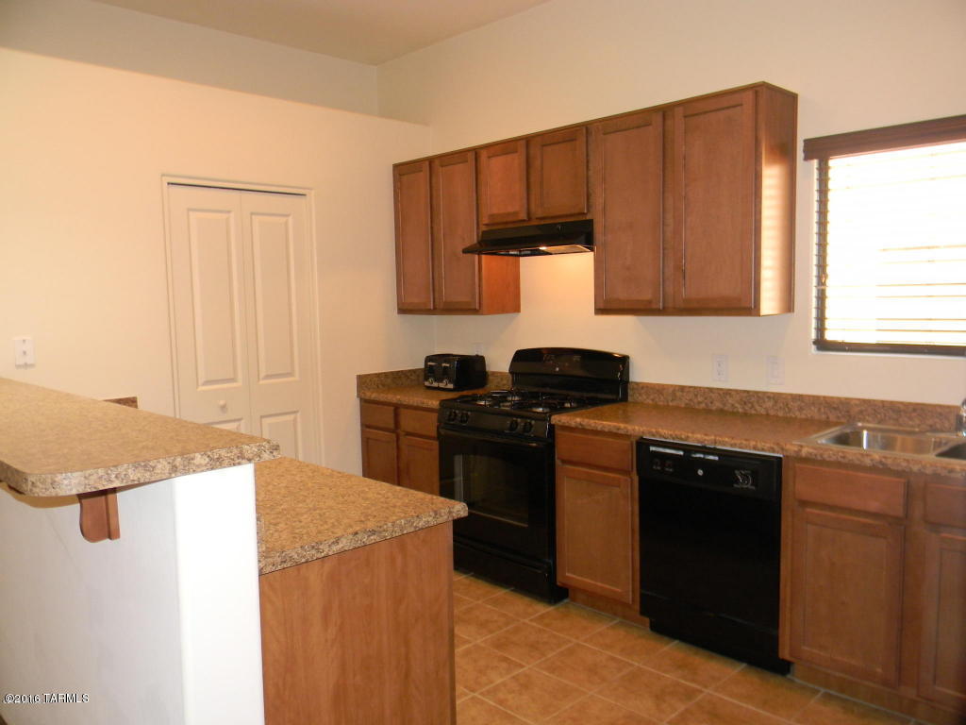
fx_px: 781
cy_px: 362
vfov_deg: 49.7
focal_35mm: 28
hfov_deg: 63.4
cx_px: 483
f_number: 3.5
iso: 200
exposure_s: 1/26
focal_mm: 5
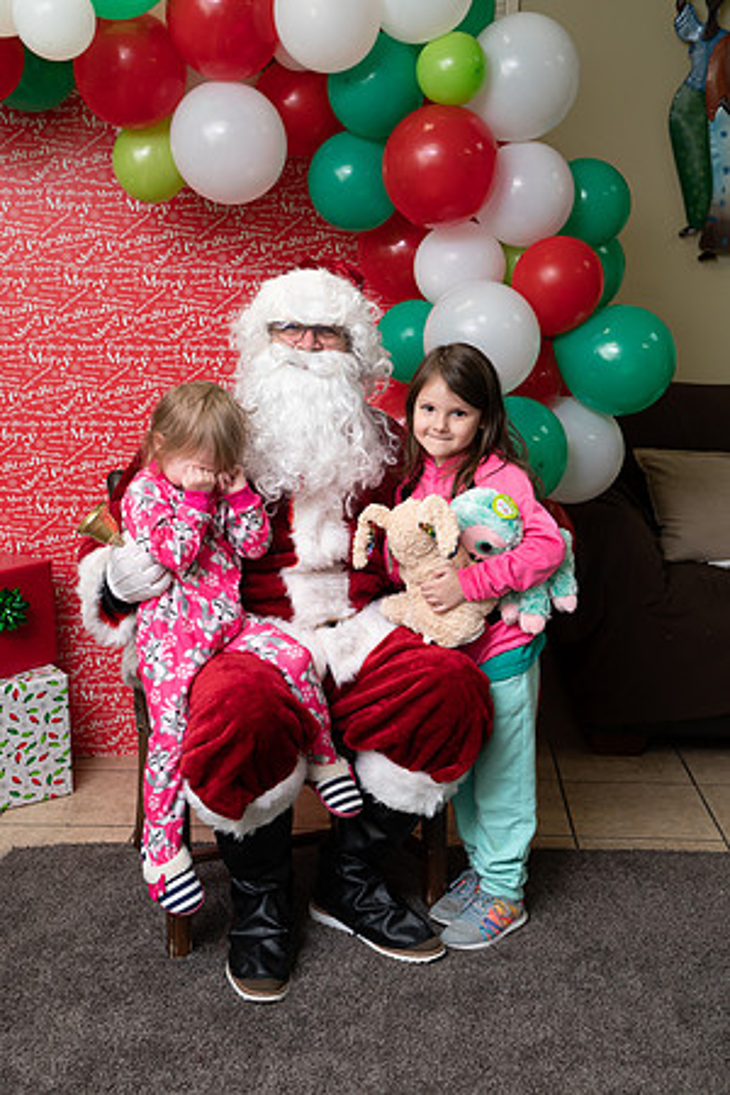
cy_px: 548
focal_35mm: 42
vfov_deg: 46.4
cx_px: 365
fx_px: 1277
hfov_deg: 31.9
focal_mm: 42
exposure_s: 1/80
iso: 400
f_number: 5
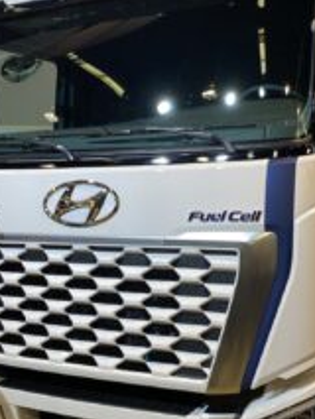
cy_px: 218
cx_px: 195
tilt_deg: -3.0
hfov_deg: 26.5
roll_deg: +0.6
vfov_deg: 34.9
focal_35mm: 55
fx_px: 667
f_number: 1.8
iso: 40
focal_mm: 4.25
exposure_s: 1/120
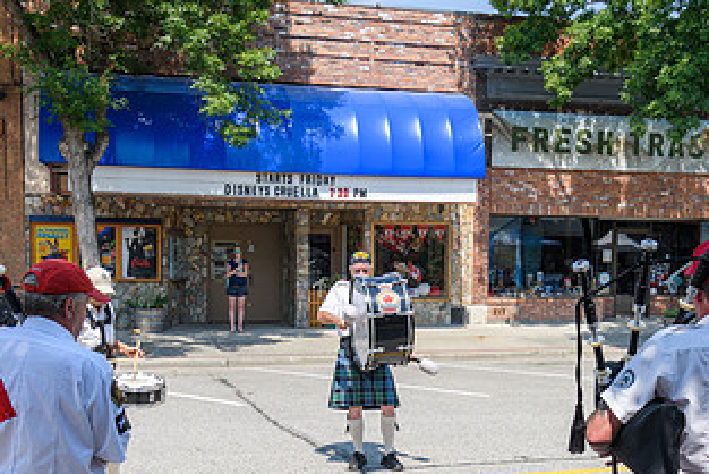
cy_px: 312
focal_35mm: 49
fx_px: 965
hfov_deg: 40.2
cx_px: 408
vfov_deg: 27.4
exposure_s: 1/200
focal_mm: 24
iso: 100
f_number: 8
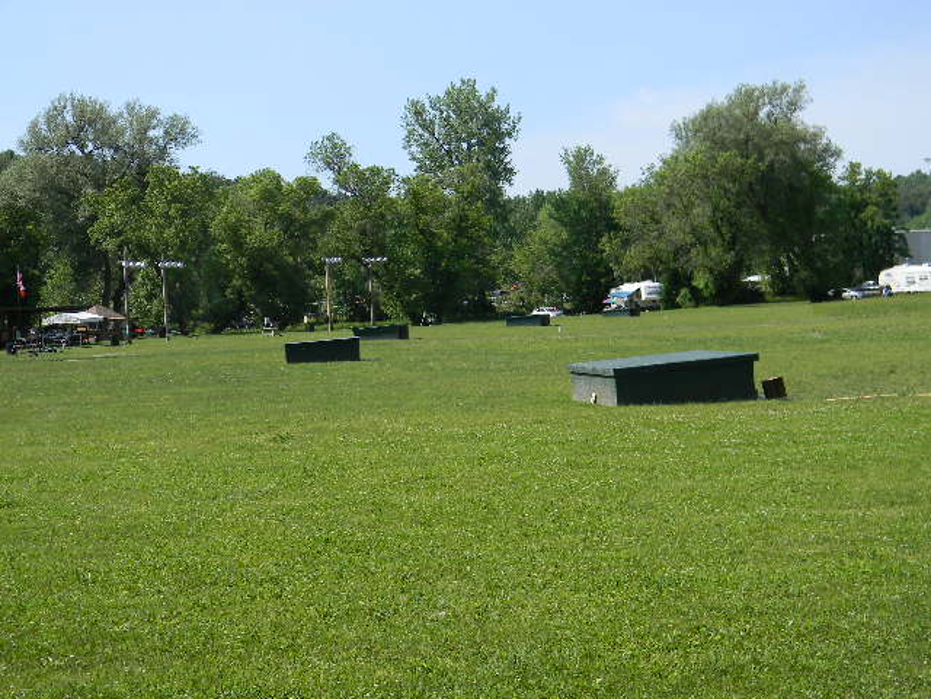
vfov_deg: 26.1
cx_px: 466
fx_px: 1506
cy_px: 350
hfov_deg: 34.3
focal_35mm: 56
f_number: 4.1
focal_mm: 10.1
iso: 80
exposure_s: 1/561
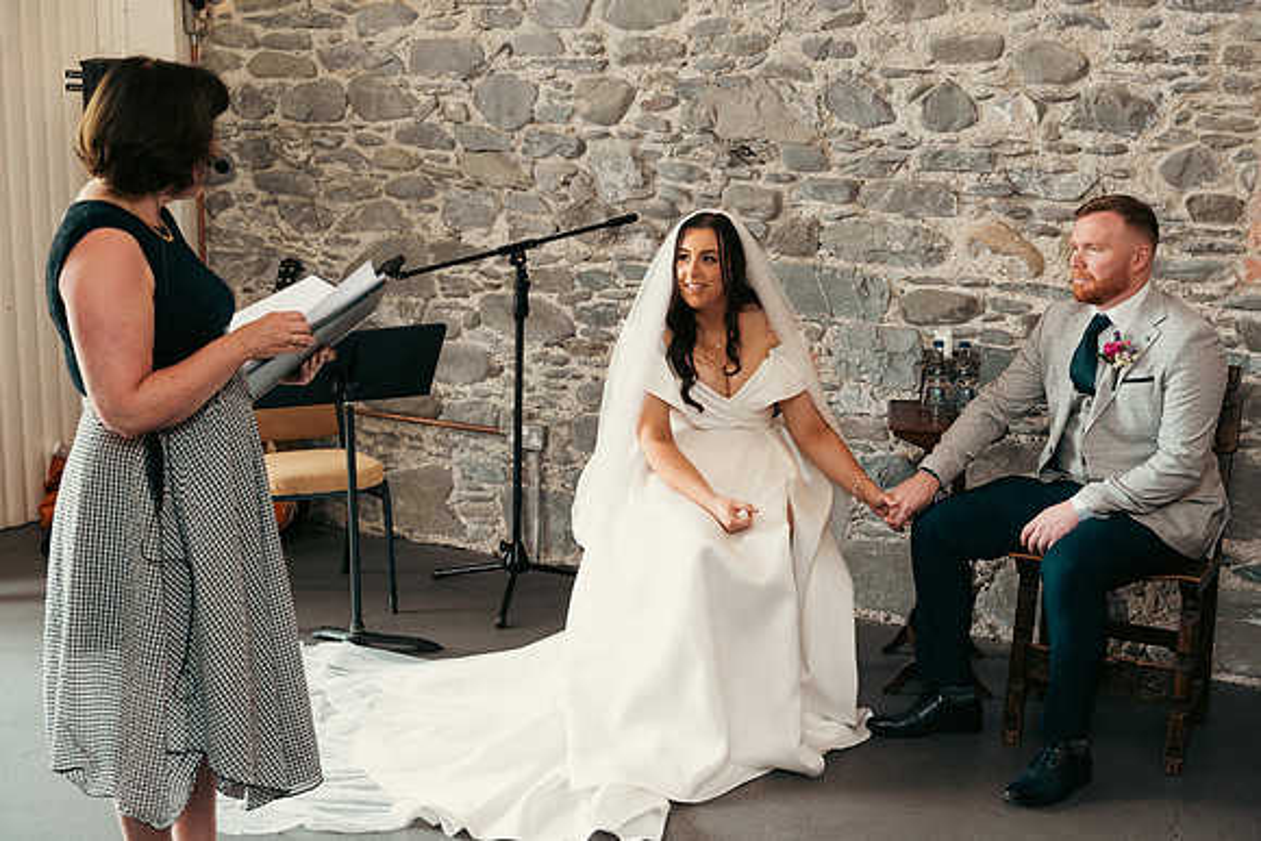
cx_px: 630
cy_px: 420
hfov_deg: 41.1
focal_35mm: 48
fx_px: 1682
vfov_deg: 28.1
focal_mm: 48
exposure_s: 1/160
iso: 800
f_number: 3.5
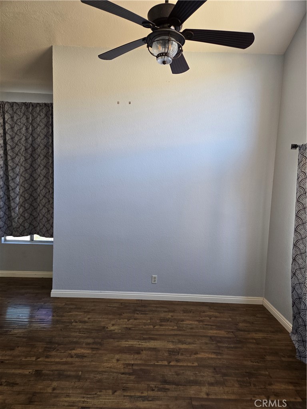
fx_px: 272
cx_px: 154
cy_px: 204
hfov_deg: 58.9
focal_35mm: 23
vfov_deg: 73.9
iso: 160
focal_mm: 5.4
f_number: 1.8
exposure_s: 1/120
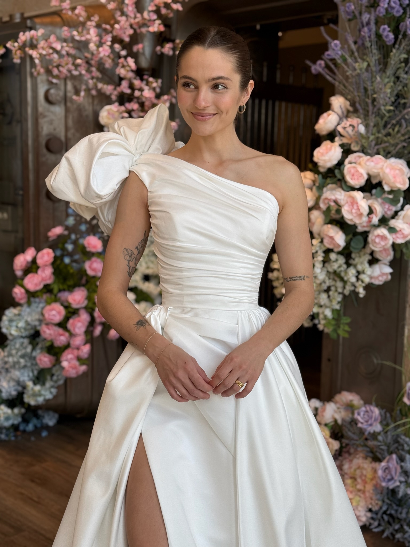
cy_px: 274
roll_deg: -1.5
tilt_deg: -7.7
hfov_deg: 30.3
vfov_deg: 39.7
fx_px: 758
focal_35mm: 48
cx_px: 205
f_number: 1.78
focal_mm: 6.76
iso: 80
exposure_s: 1/506
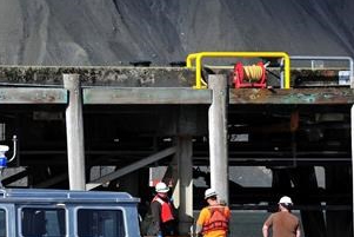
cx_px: -24
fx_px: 3079
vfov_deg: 4.4
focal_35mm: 313
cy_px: 175
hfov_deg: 6.6
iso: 320
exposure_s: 1/1000
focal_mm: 145
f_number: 8
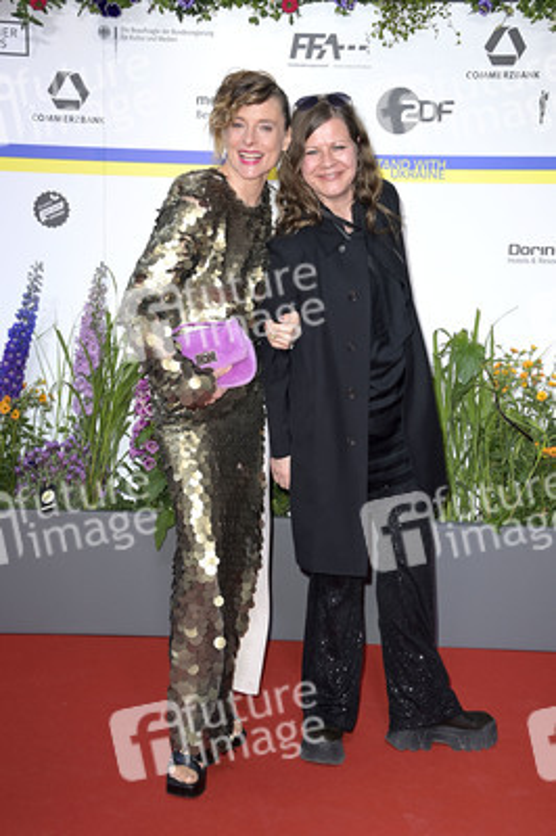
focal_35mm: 62
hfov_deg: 21.9
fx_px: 1439
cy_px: 418
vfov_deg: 32.4
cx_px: 278
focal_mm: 62
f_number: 5.6
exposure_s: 1/250
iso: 640
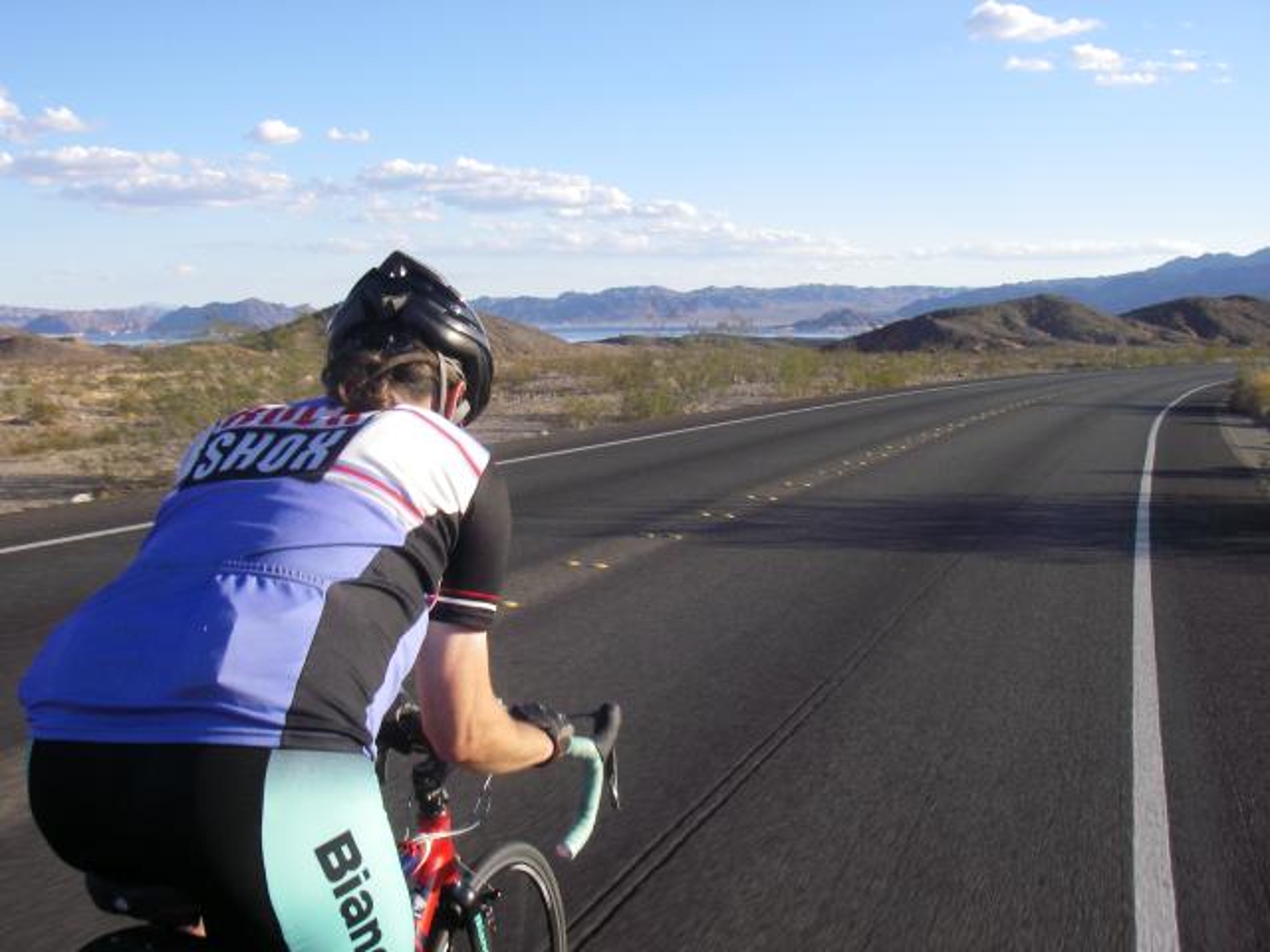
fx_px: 1394
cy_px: 476
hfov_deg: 49.0
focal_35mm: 38
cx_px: 635
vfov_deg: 37.7
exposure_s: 1/200
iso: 100
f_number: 6.6
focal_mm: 6.3
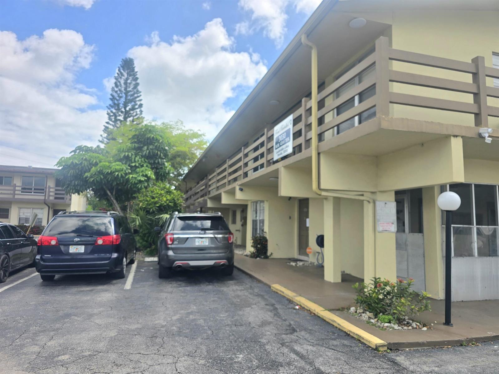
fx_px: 332
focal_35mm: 23
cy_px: 187
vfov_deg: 58.9
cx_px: 250
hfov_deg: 73.9
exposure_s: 1/833
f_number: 1.7
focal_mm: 6.3
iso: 12
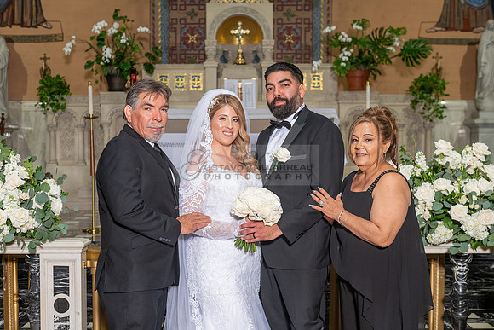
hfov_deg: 39.4
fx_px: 689
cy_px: 181
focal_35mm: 50
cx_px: 240
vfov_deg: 26.9
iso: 800
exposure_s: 1/200
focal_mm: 45
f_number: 4
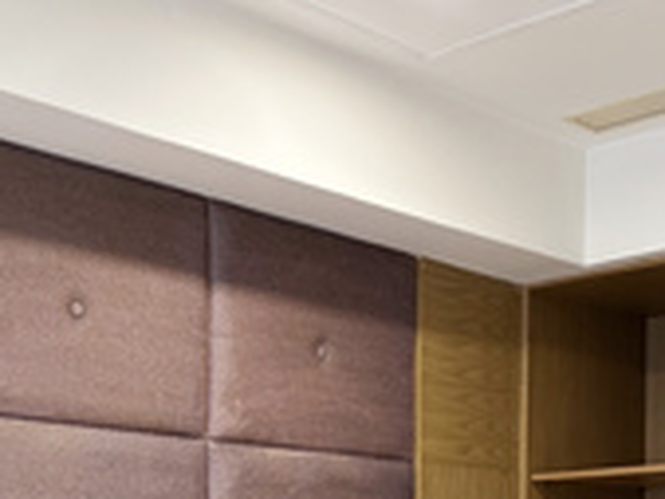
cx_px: 382
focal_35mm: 71
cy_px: 603
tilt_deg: +0.0
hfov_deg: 27.3
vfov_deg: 19.5
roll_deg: -0.3
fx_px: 1365
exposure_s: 1/50
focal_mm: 6.86
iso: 125
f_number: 1.78
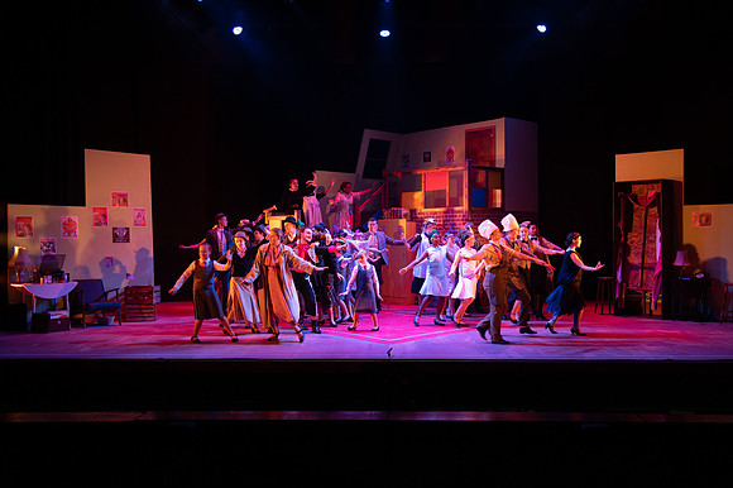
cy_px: 244
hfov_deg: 55.8
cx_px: 366
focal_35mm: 34
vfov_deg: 38.8
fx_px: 692
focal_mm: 34
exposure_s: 1/200
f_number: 4
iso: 2000
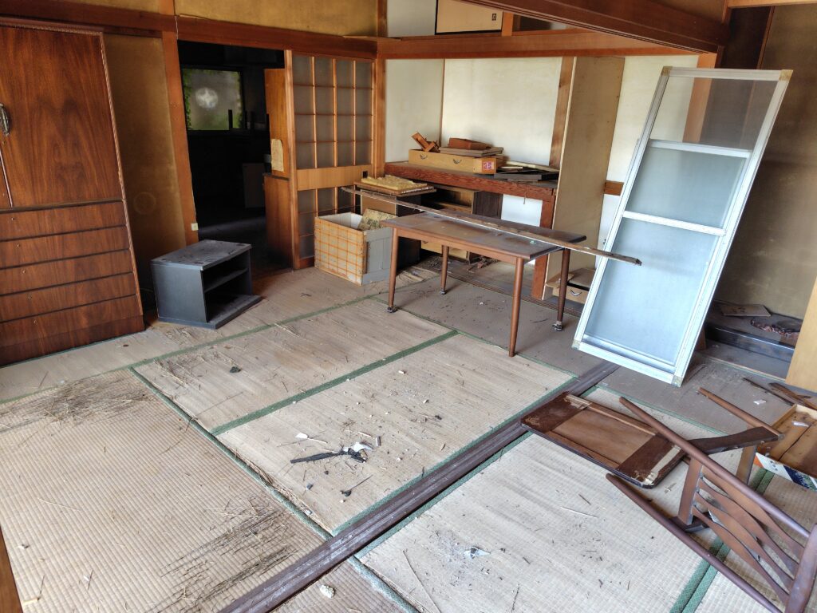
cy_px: 306
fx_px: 543
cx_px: 408
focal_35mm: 23
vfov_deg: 58.9
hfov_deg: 73.9
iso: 281
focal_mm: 5.6
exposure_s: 1/60
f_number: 1.9
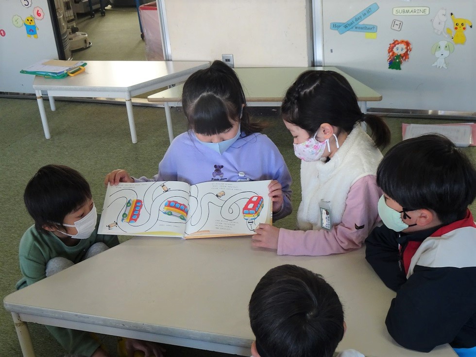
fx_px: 633
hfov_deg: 41.2
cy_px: 178
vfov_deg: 31.5
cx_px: 238
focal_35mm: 46
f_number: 4.5
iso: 250
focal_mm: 7.87
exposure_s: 1/50
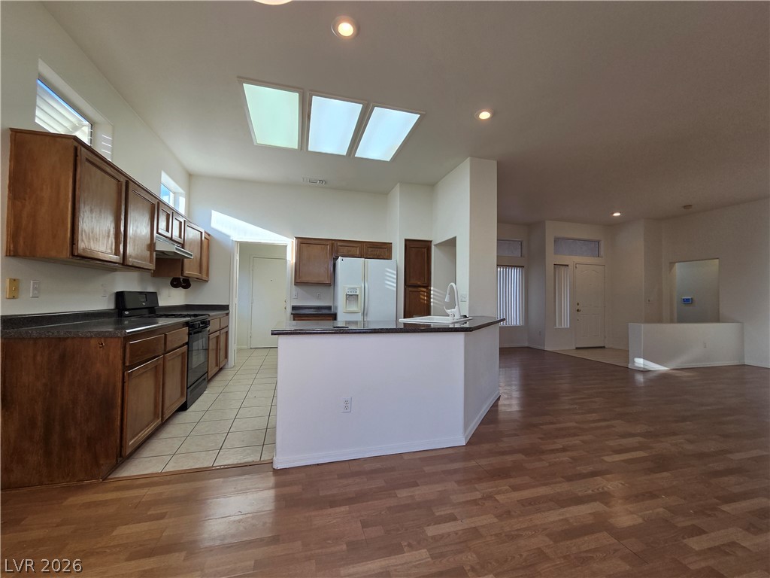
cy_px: 289
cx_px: 385
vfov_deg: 89.9
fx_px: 289
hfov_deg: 106.2
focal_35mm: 13
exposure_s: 1/120
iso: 64
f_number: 2.2
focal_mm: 2.2
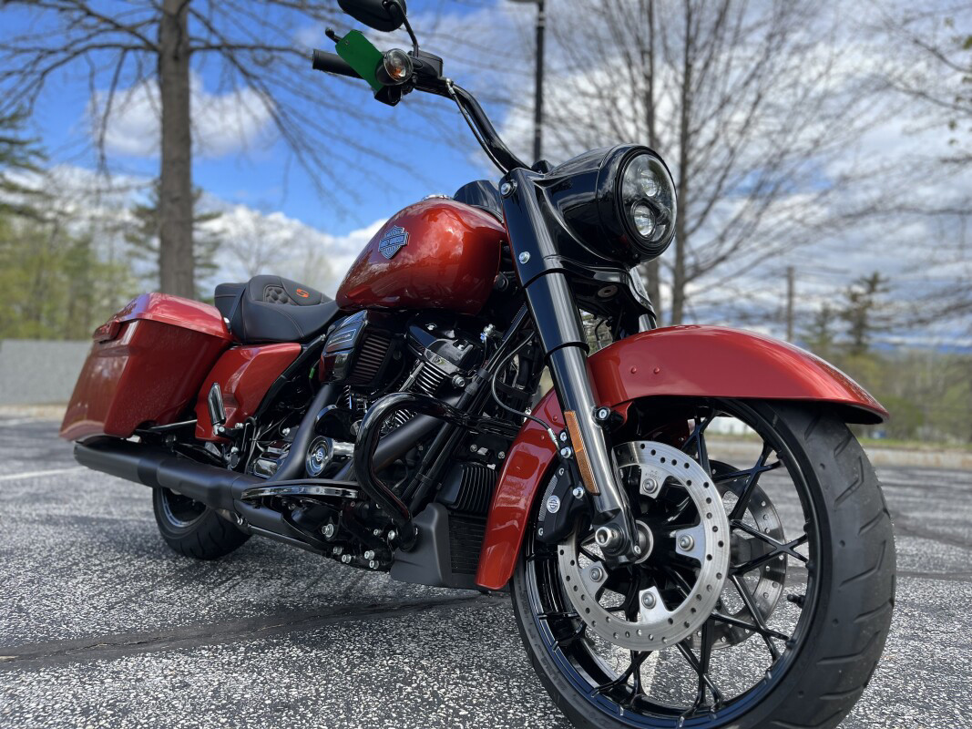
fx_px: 730
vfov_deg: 53.1
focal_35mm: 26
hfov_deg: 67.3
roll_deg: -0.9
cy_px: 364
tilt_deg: -0.9
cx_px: 486
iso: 50
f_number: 1.6
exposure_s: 1/1721
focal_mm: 5.1
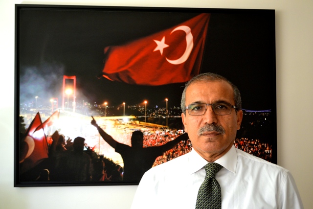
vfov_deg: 28.1
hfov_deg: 41.1
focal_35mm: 48
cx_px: 156
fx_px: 417
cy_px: 104
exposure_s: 1/30
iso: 400
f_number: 4.8
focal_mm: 32
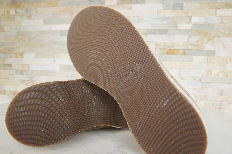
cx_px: 116
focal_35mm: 27
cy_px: 80
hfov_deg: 68.4
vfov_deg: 48.6
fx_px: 171
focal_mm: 17
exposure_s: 1/60
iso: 200
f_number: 9
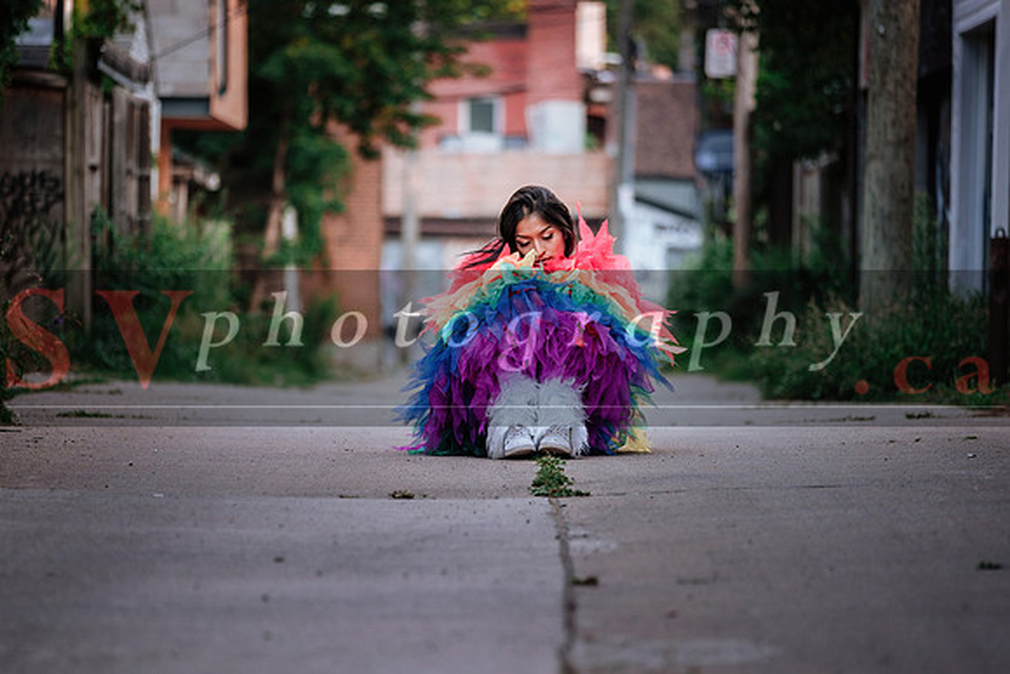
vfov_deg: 10.8
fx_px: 3562
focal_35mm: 127
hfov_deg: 16.1
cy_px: 382
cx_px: 479
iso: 400
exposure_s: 1/500
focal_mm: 74.4
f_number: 2.8
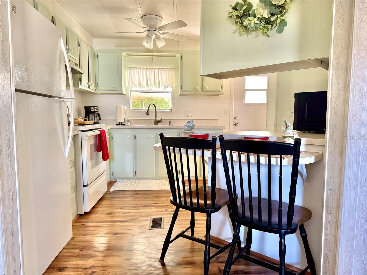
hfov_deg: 71.6
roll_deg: -1.0
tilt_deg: -4.2
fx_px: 254
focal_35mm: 24
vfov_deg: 56.8
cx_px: 184
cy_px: 138
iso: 400
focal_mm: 6.76
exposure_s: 1/60
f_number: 1.78
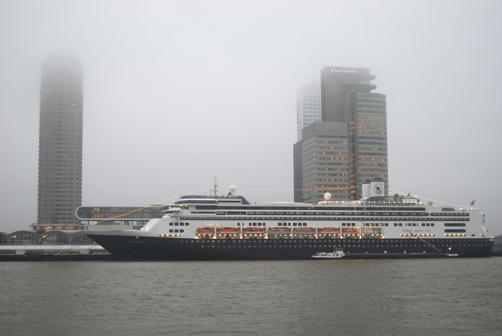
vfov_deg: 27.1
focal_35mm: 50
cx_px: 247
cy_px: 175
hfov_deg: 39.6
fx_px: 698
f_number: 4.5
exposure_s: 1/15
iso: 100
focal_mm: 32
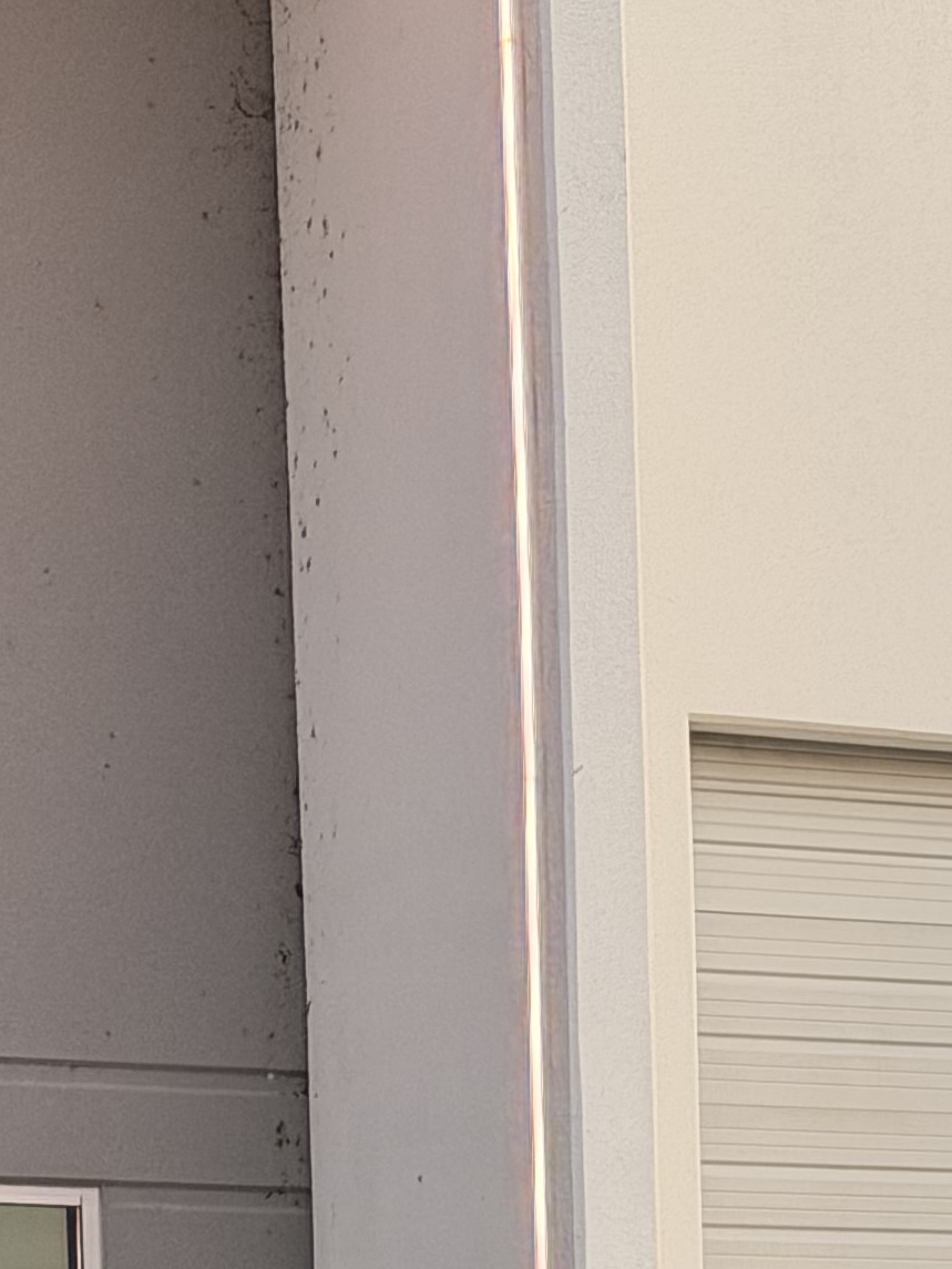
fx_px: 6196
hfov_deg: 8.6
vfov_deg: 11.2
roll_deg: +1.0
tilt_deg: -3.1
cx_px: 1323
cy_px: 1985
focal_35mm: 169
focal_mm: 6.76
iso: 100
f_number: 1.78
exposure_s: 1/82
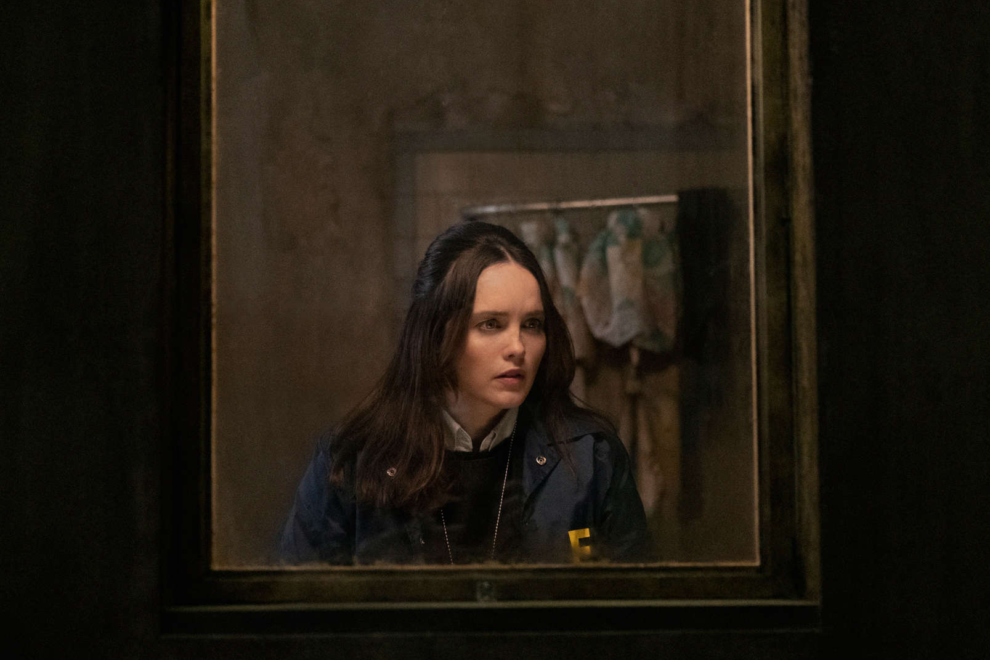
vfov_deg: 16.3
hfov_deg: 24.2
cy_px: 293
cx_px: 520
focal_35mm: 84
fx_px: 2310
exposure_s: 1/60
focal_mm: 50
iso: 8000
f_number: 2
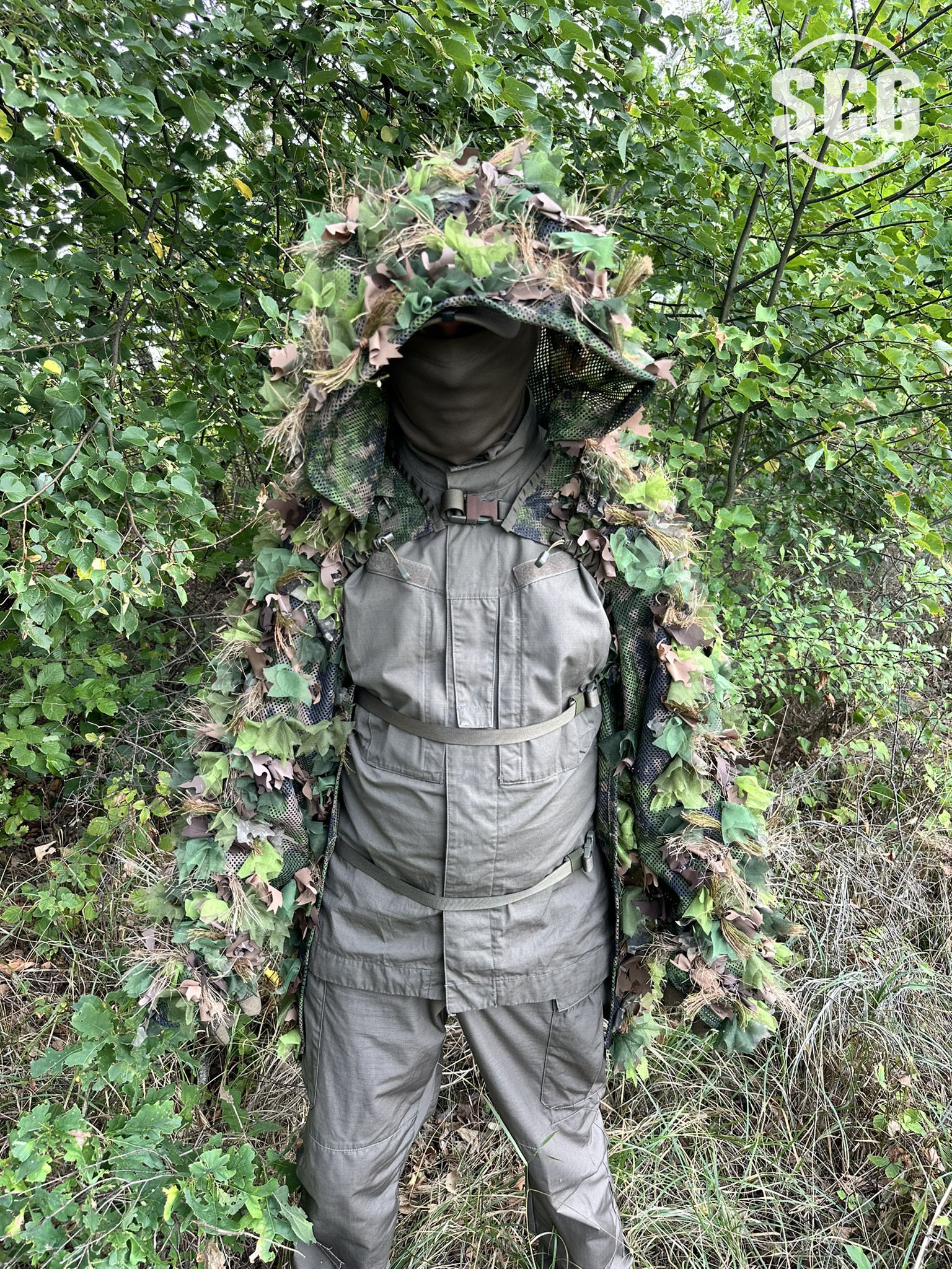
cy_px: 634
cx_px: 476
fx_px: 880
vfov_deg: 71.6
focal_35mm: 24
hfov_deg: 56.8
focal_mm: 6.9
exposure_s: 1/121
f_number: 1.8
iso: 80
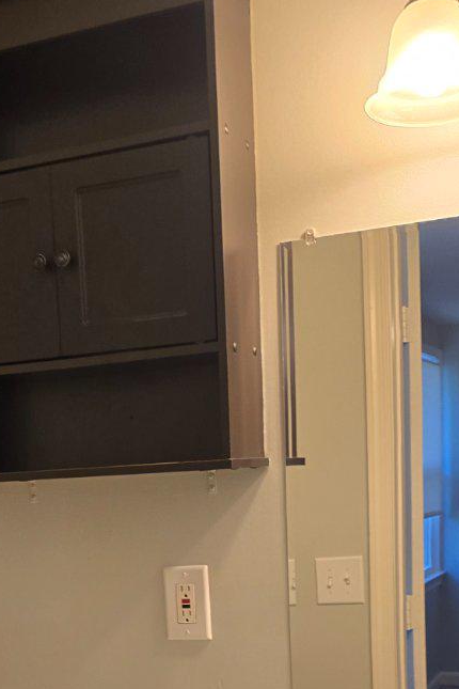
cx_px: 139
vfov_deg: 33.3
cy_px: 615
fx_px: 1090
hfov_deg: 23.6
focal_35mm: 57
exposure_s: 1/120
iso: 160
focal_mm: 6.3
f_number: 1.7
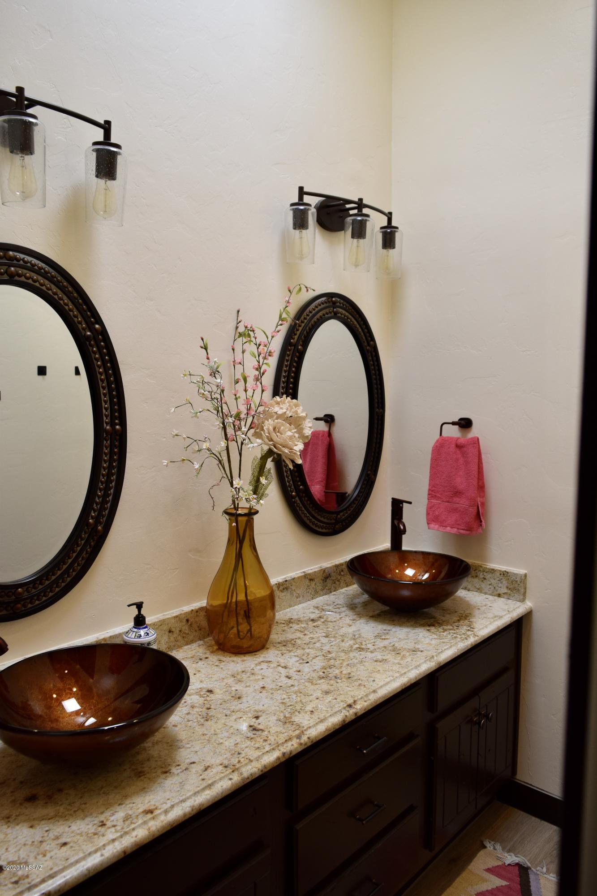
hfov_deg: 47.9
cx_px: 298
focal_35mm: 27
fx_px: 672
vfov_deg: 67.4
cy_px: 448
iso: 400
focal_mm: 18
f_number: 5.6
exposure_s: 1/125
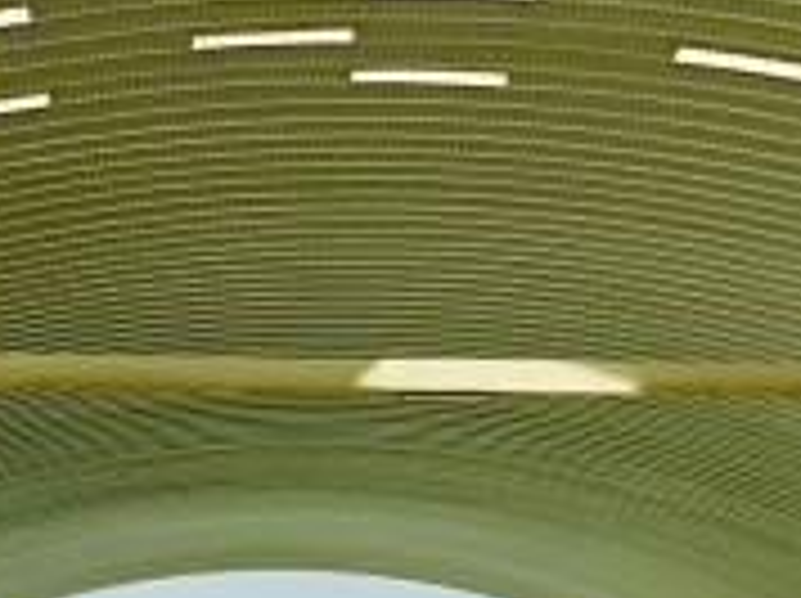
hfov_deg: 11.9
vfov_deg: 8.2
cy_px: 1560
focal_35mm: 163
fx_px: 3767
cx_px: -117
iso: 20
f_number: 1.8
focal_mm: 3
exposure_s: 1/4785
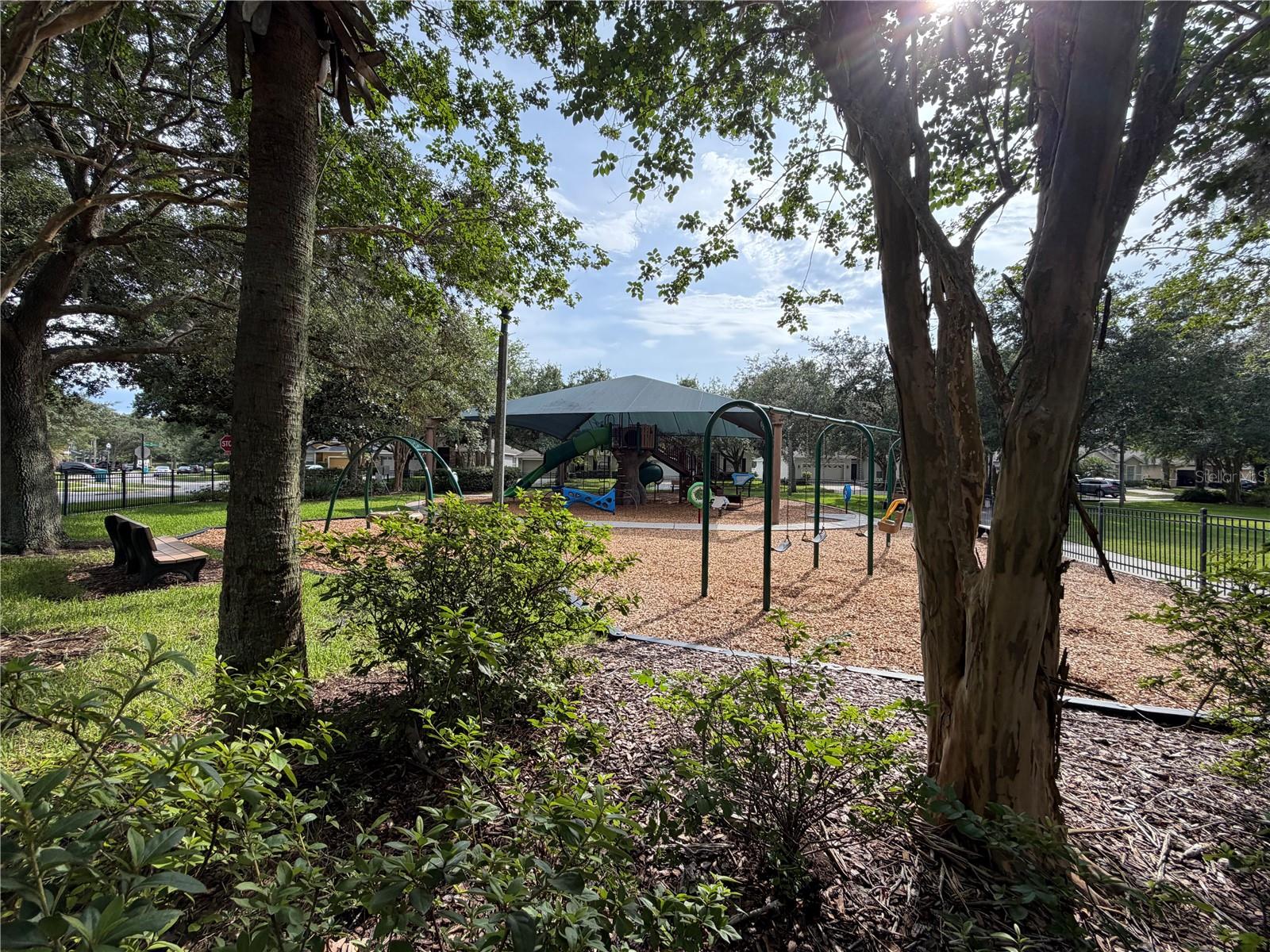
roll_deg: -0.2
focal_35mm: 14
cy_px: 476
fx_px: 514
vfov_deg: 85.7
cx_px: 635
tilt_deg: -0.6
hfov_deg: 102.1
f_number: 2.2
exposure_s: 1/770
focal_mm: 2.22
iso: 32
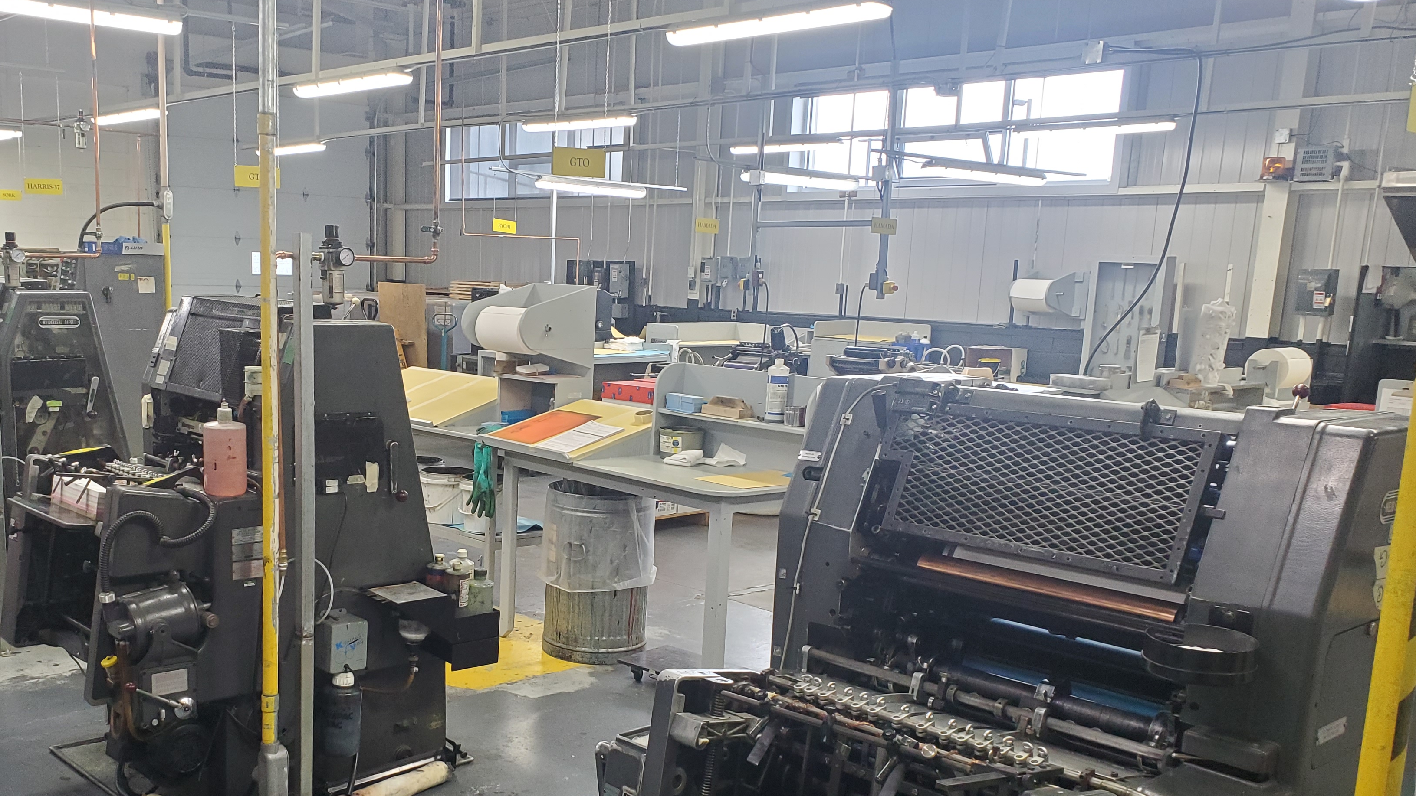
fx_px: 1314
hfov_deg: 56.1
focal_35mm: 35
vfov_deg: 33.4
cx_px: 549
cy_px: 538
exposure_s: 1/120
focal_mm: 4.3
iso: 250
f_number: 2.4
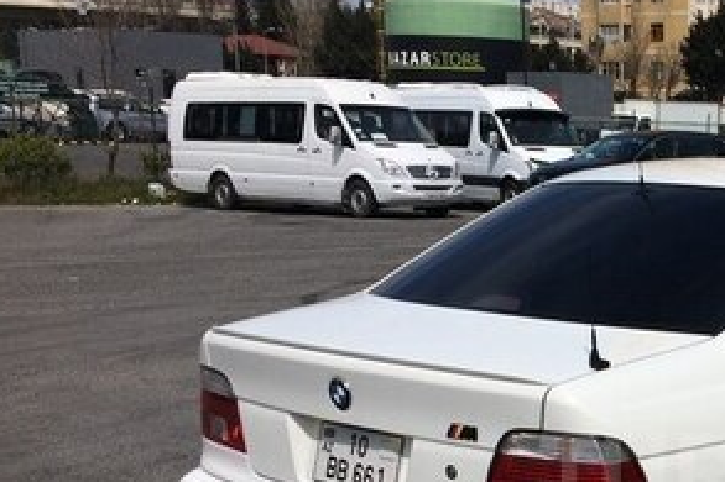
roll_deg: -1.2
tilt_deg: -14.4
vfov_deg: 19.5
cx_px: 794
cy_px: 471
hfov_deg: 27.2
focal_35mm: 68
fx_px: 1369
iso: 32
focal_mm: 4.15
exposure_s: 1/4566
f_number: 2.2
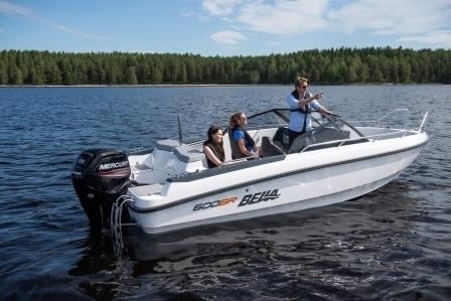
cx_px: 226
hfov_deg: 55.8
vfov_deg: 38.9
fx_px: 426
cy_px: 150
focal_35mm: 34
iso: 125
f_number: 4
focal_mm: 34
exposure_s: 1/1600
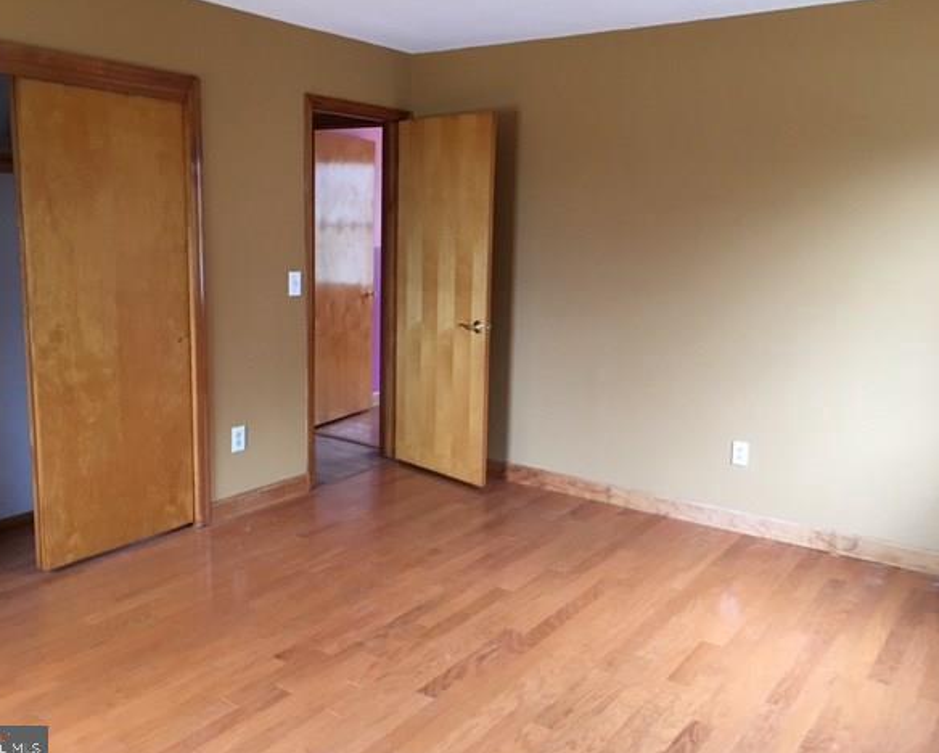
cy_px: 381
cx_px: 437
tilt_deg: -9.4
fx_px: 862
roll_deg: -0.5
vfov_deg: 47.2
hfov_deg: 57.1
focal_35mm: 31
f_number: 2.2
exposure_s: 1/15
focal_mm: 4.15
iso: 100
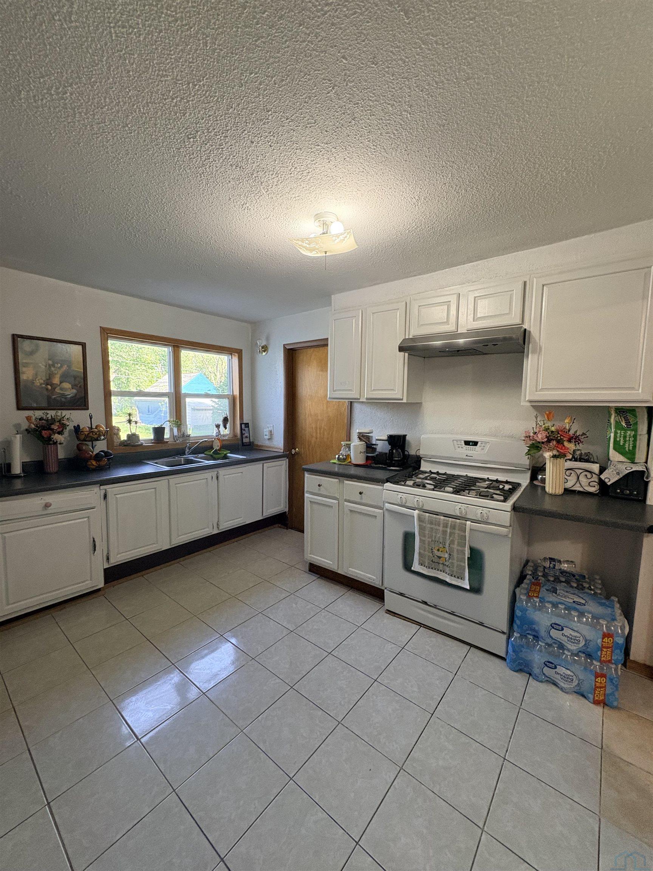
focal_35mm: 14
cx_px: 326
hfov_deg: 85.7
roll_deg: -1.2
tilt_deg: -4.5
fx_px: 352
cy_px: 436
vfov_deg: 102.1
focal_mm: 2.22
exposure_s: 1/120
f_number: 2.2
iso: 400
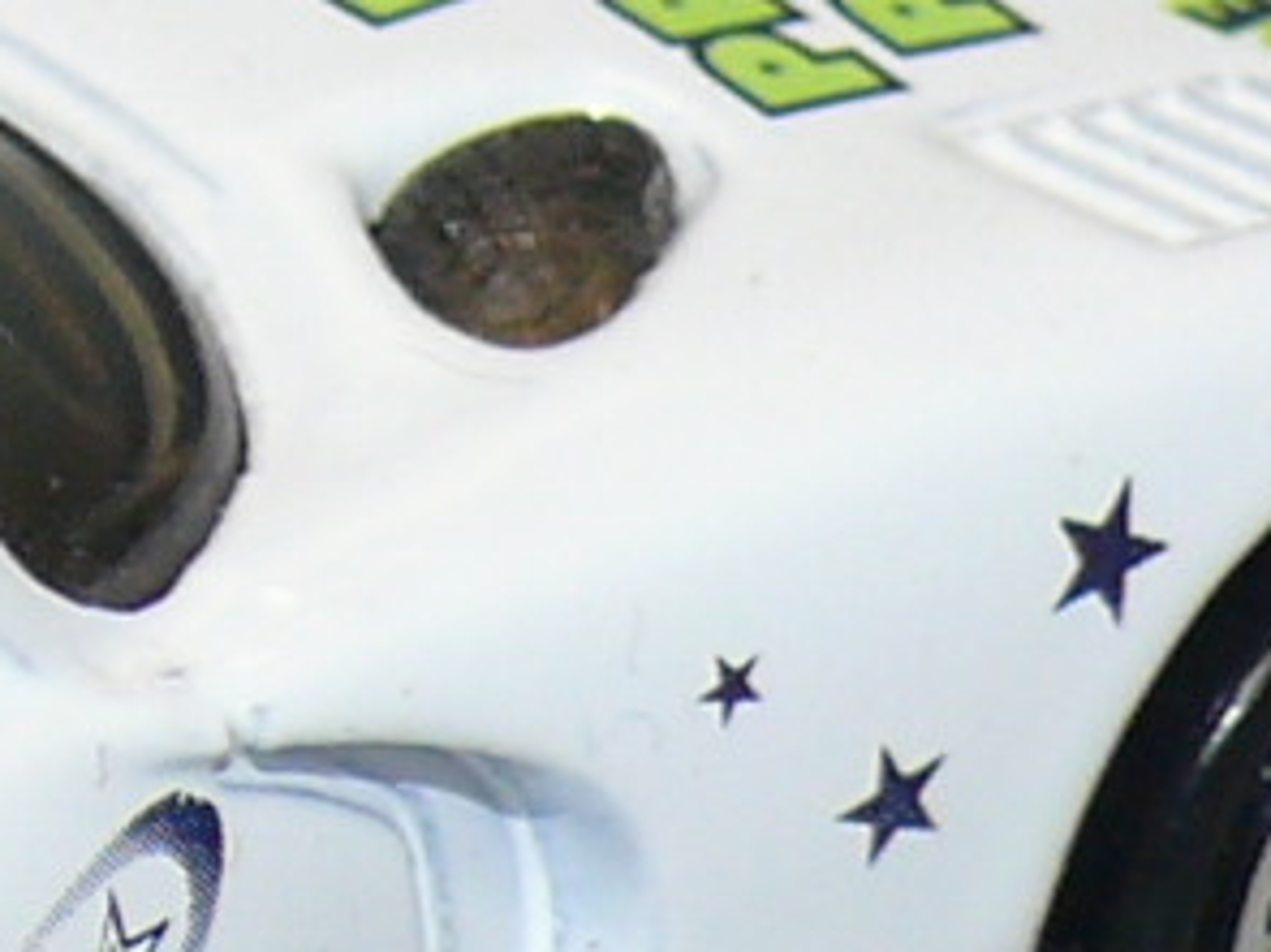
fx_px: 20296
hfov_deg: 3.6
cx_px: -741
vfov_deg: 2.7
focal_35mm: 553
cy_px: 482
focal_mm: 13.3
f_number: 4
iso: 100
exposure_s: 1/30
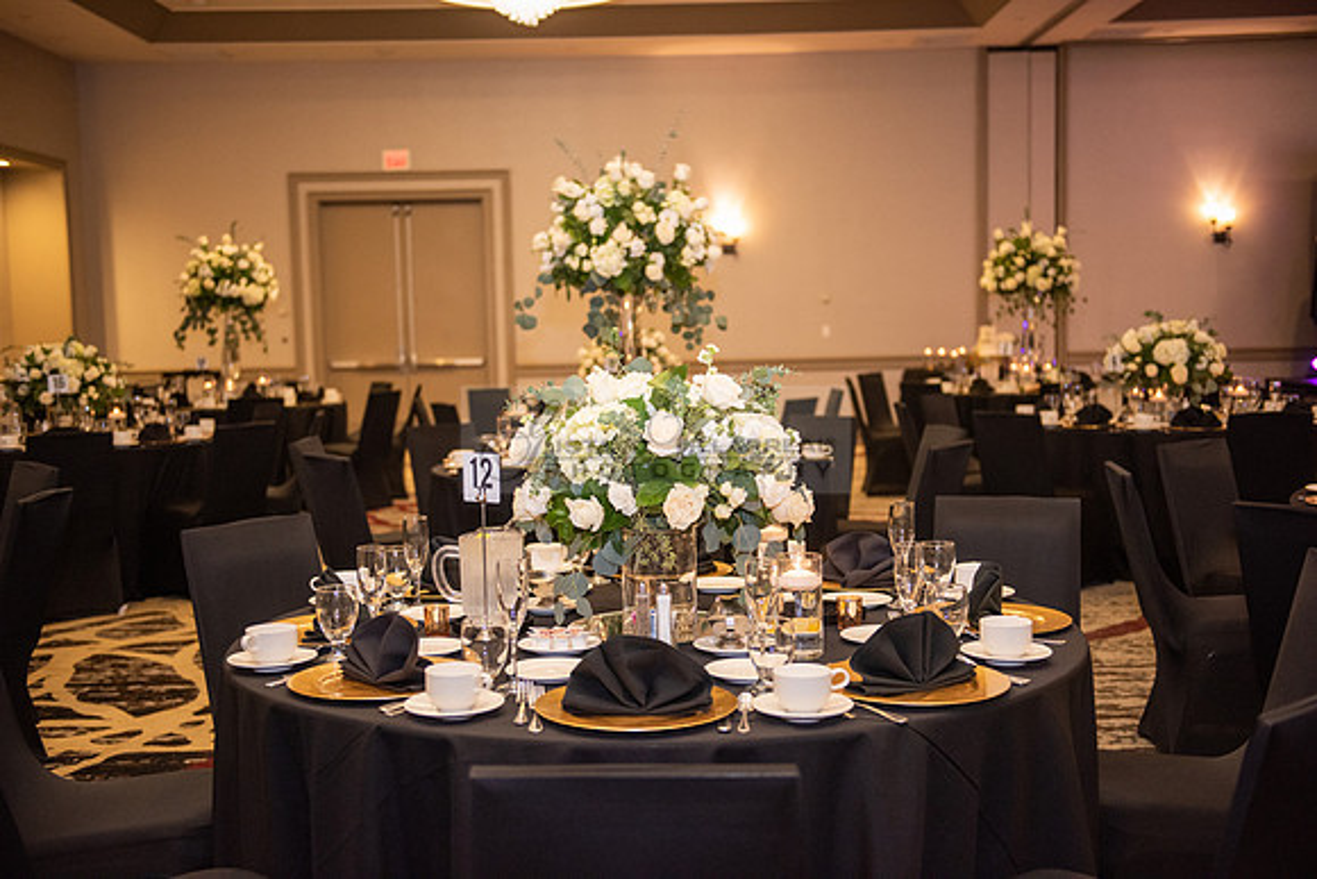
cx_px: 658
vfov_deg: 29.9
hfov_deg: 43.6
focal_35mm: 45
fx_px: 1647
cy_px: 440
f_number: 2.8
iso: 1600
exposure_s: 1/125
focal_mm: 45
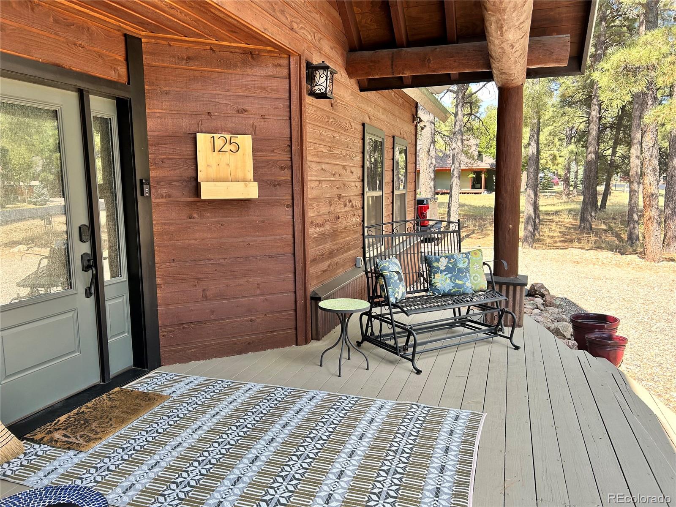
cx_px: 338
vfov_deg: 53.1
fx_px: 508
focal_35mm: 26
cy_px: 254
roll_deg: +0.9
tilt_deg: -6.8
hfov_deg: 67.3
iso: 50
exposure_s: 1/404
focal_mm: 5.7
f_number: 1.5
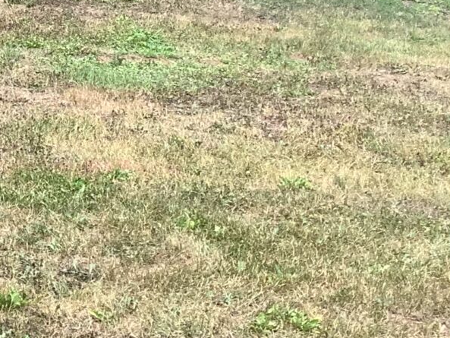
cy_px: -46
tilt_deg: -6.9
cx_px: -171
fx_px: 1391
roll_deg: -0.4
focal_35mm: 107
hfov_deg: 17.0
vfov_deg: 13.5
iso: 25
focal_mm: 3.3
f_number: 2.4
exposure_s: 1/331
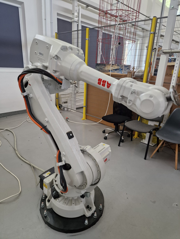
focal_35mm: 23
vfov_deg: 73.9
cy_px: 120
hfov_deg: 58.9
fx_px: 159
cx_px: 90
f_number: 1.8
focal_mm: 6.4
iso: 320
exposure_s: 1/100
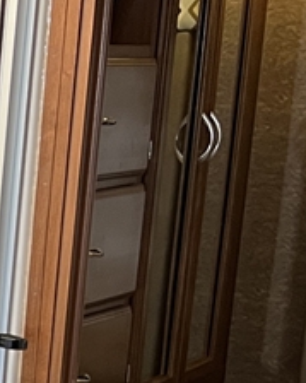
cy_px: 417
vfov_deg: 13.9
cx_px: -667
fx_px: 1541
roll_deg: -0.2
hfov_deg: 8.9
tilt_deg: -12.9
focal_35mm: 136
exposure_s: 1/78
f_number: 1.5
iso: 125
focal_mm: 5.7
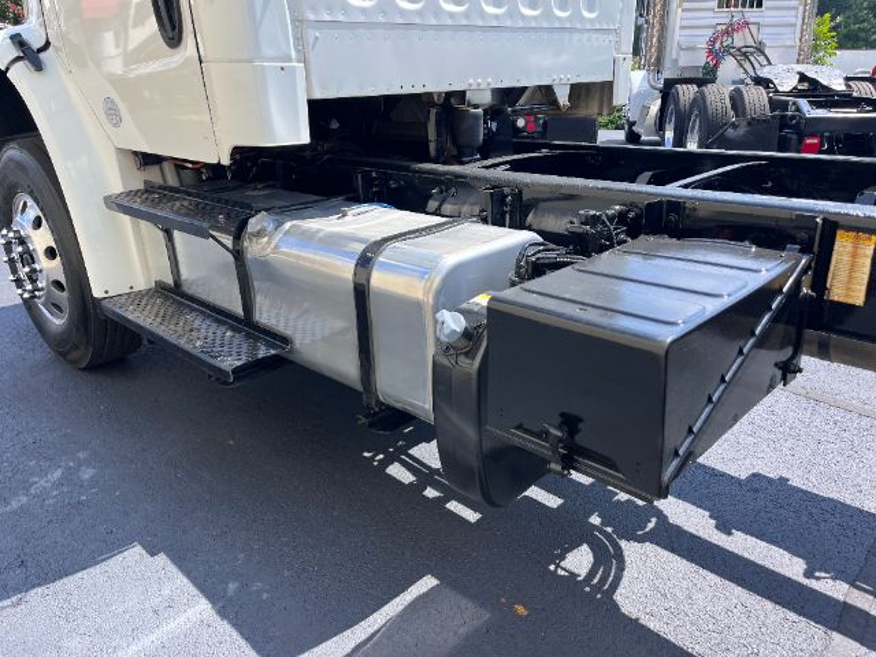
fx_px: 658
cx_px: 438
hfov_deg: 67.3
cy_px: 328
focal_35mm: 26
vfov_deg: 53.1
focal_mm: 5.1
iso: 50
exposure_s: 1/928
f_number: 1.6
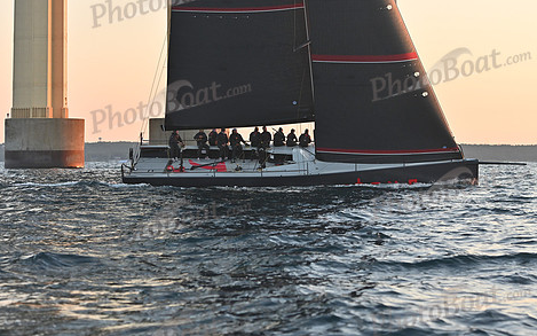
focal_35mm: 116
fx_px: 1697
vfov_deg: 11.3
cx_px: 311
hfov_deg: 18.0
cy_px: 147
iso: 800
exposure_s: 1/640
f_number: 5
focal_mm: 92
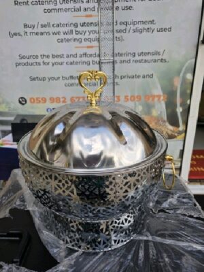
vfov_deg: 73.9
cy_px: 136
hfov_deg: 58.9
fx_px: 181
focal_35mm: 23
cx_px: 102
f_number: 1.7
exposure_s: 1/182
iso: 20
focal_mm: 6.3
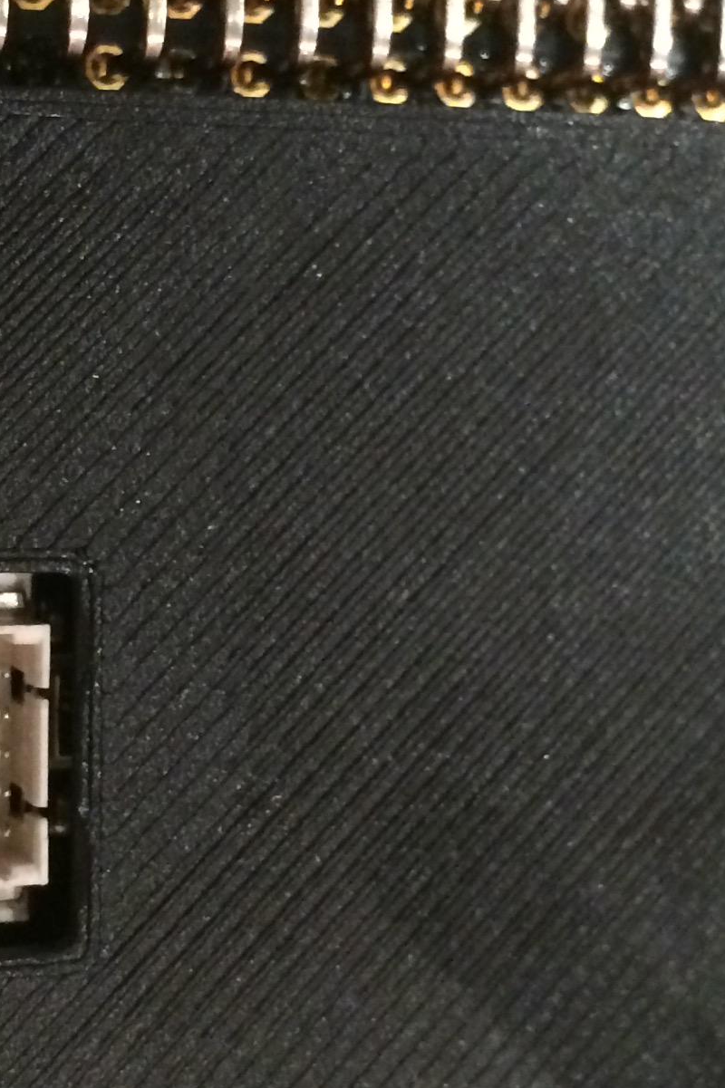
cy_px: 403
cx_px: 393
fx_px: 2478
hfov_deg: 16.6
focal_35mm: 82
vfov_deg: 24.7
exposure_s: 1/20
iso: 320
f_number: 2.2
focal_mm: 4.15
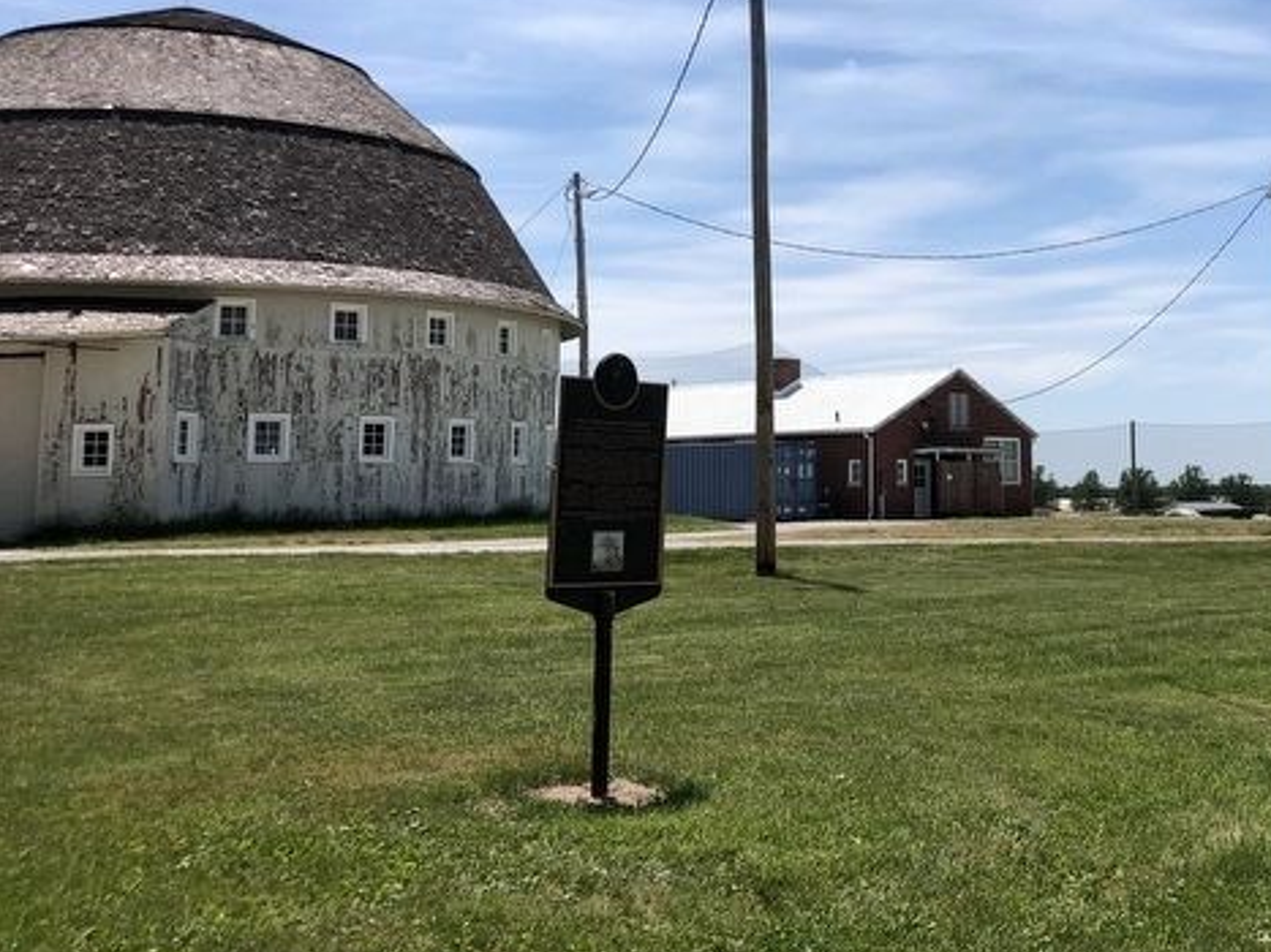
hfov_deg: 38.9
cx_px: 909
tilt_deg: +3.1
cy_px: 318
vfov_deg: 30.0
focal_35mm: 48
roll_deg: -0.2
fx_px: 1762
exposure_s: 1/3205
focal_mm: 4
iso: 20
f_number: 1.8
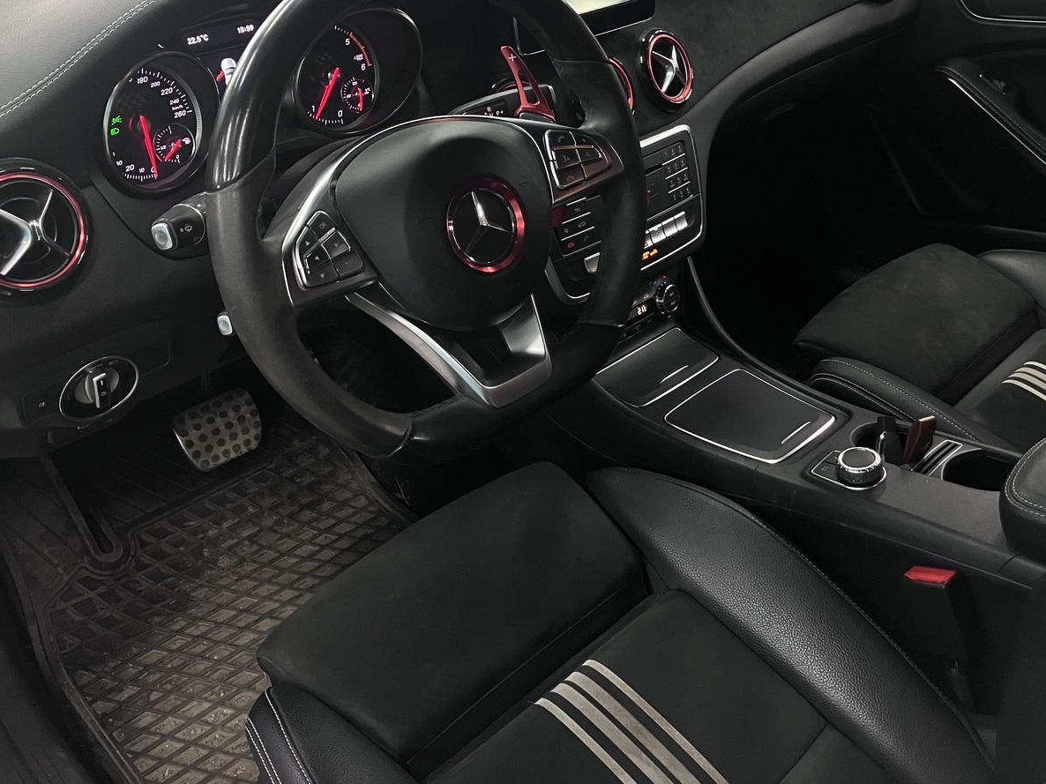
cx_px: 583
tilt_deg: -28.8
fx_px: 1027
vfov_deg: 41.6
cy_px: 310
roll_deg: -0.1
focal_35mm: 34
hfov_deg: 53.8
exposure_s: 1/50
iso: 250
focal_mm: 3.99
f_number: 1.8
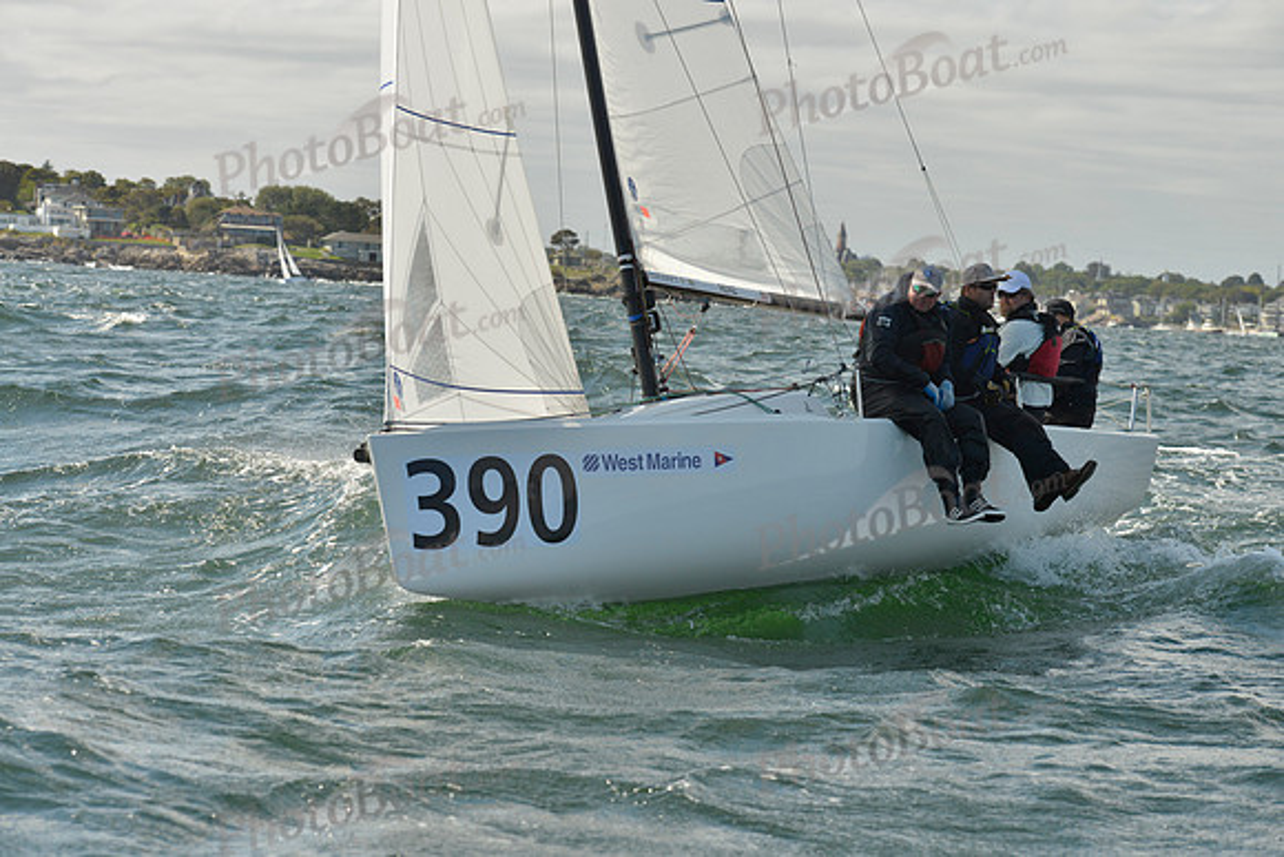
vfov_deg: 14.0
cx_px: 642
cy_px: 428
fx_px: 3496
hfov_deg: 20.8
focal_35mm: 98
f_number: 8
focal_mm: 98
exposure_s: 1/1600
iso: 400
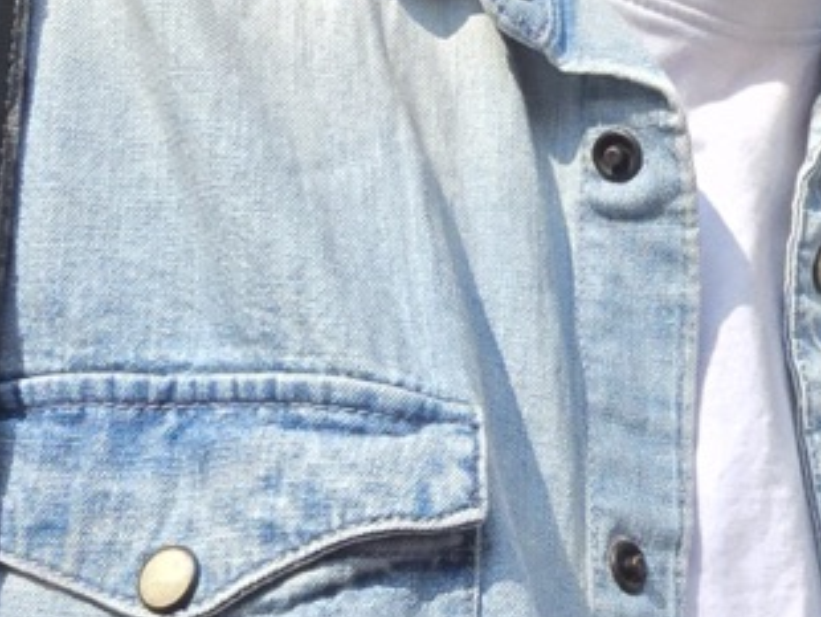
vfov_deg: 22.0
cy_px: 312
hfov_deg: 25.7
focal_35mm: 67
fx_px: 1590
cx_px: 1009
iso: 50
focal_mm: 2.2
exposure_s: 1/1525
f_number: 2.2
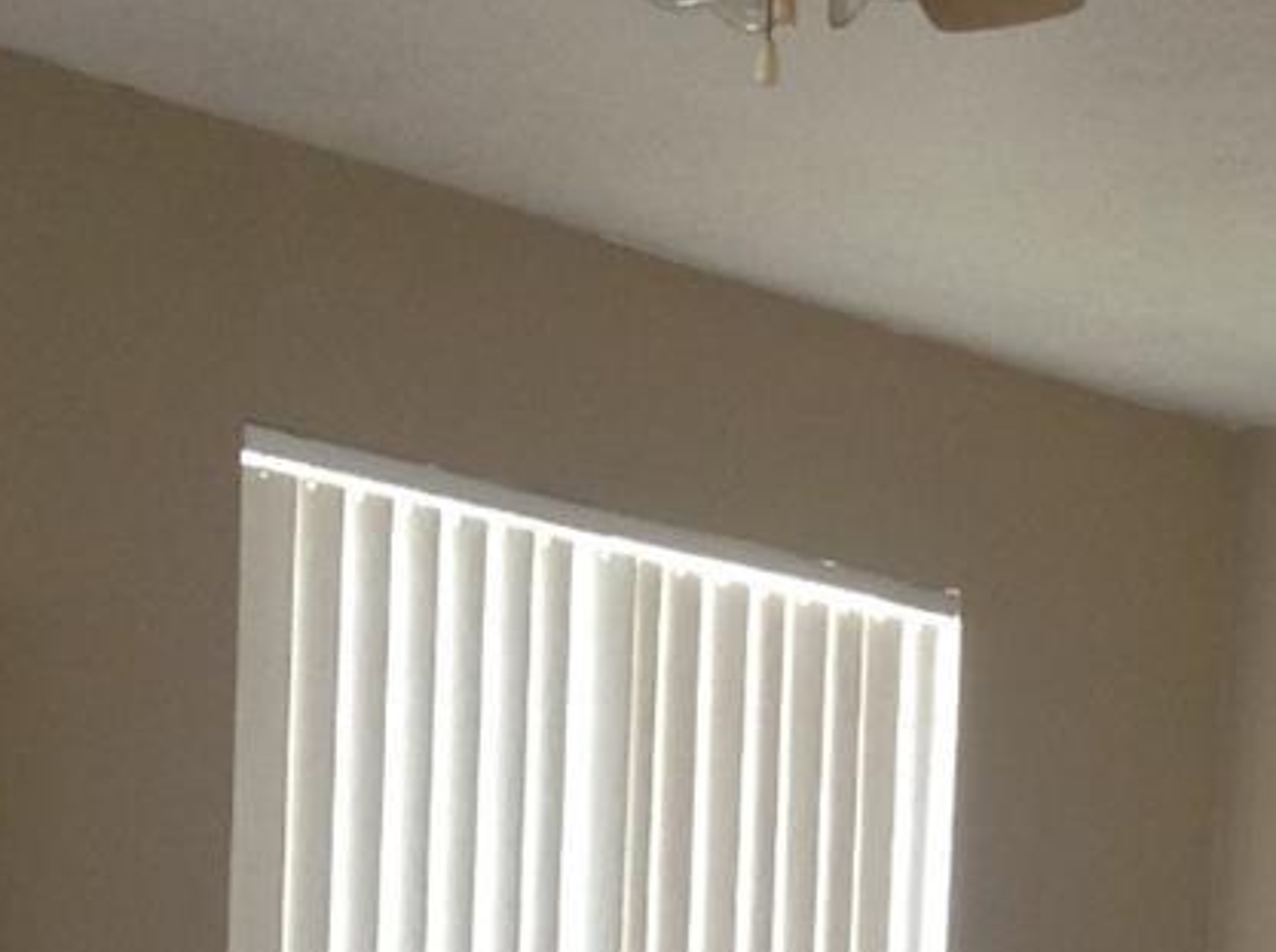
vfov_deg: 11.1
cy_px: 1561
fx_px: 4635
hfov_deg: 15.5
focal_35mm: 126
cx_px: 1181
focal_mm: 4.28
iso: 125
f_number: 2.4
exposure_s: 1/15
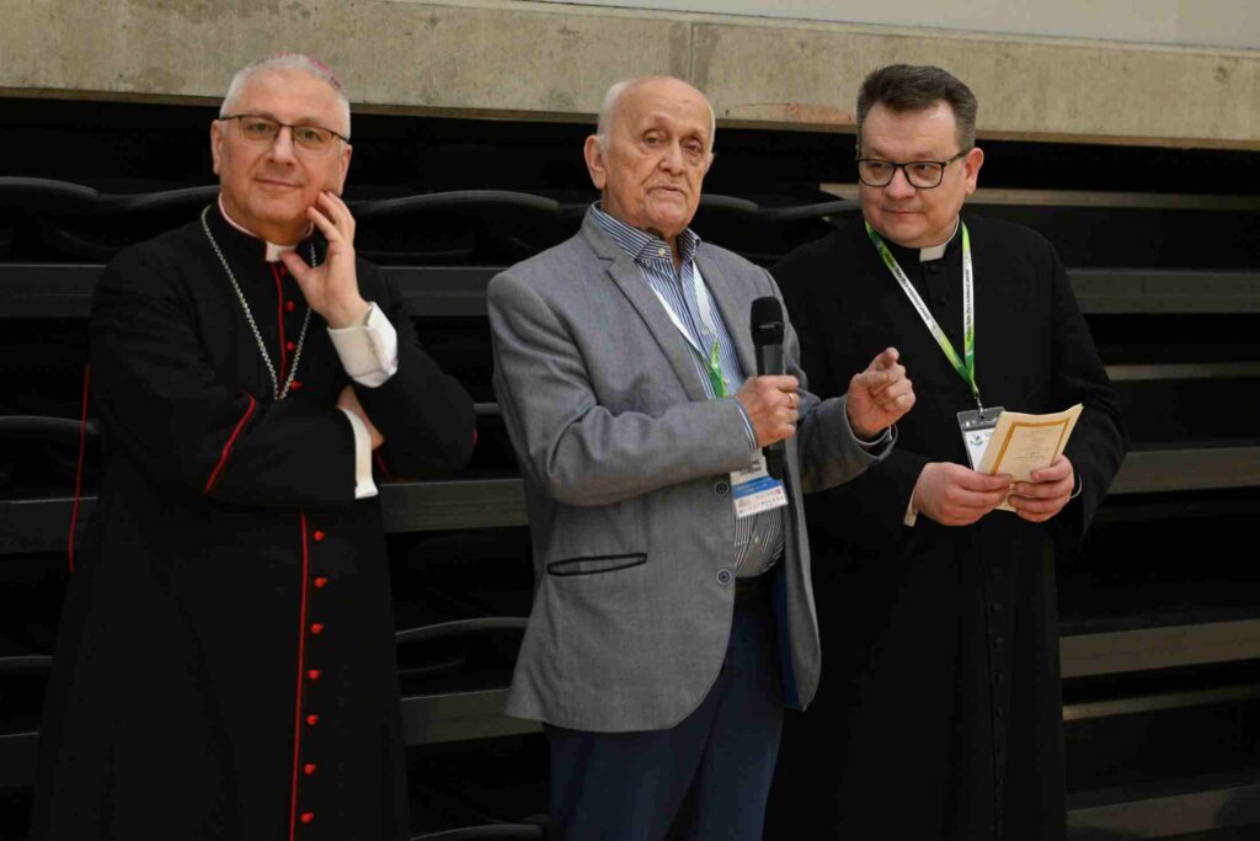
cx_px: 630
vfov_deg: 11.3
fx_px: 4253
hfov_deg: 16.9
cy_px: 420
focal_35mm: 122
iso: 3200
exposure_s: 1/800
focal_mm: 81
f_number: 2.8
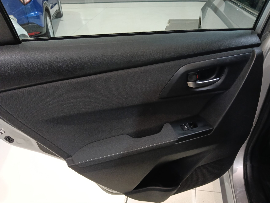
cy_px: 102
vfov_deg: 51.5
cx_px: 135
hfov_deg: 65.2
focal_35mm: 27
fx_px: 211
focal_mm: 3.98
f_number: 16
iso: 800
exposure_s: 1/25
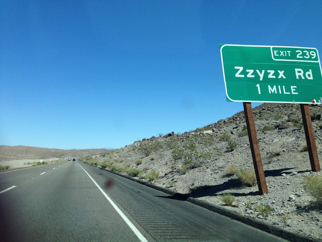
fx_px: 307
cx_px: 161
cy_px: 121
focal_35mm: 33
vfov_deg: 42.9
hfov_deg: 55.4
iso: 50
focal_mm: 4.12
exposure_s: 1/1466
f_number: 2.4
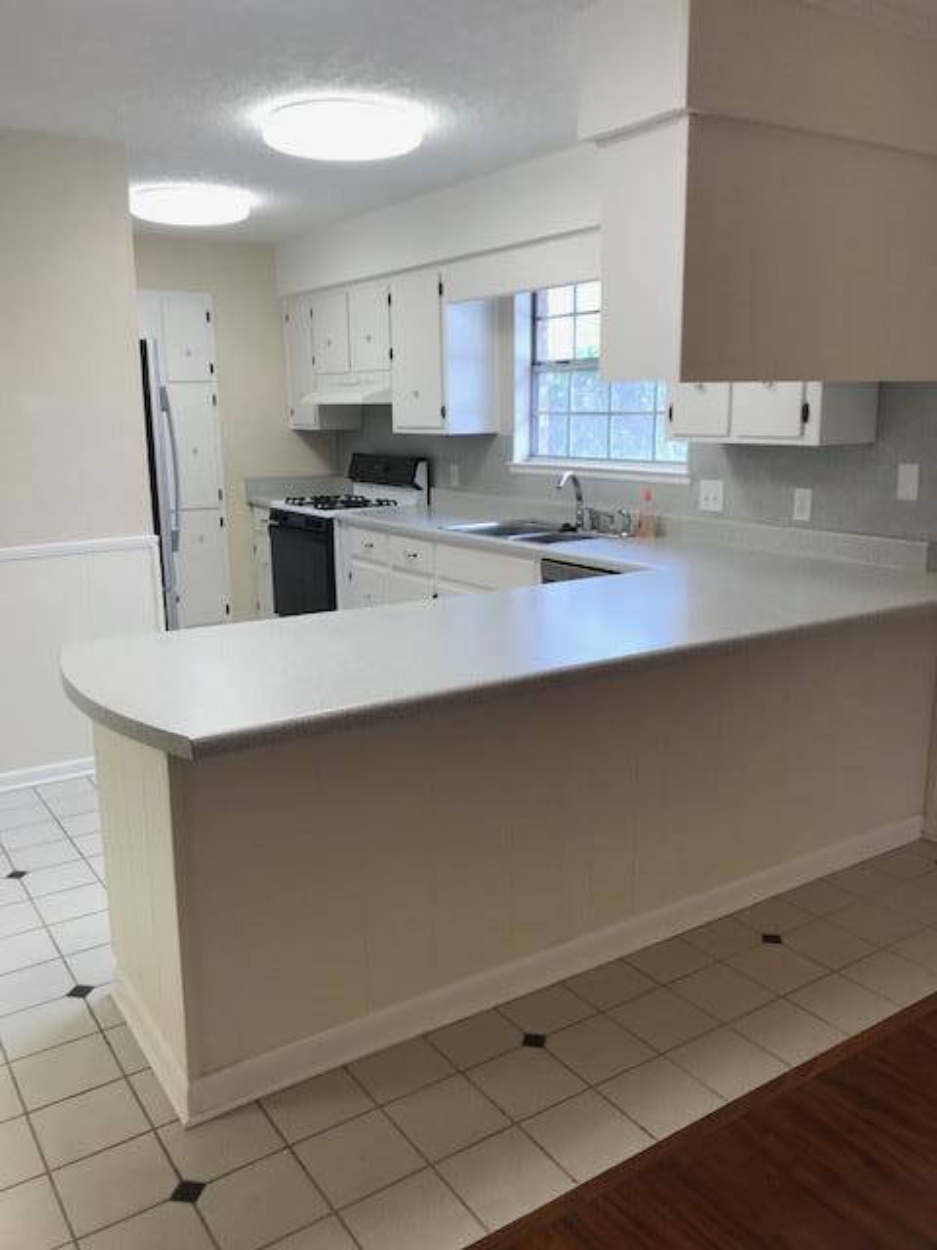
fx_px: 1011
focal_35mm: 28
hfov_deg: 49.7
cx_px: 468
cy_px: 625
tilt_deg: -12.6
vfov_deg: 63.4
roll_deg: +1.7
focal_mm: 3.99
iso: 25
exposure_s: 1/60
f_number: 1.8
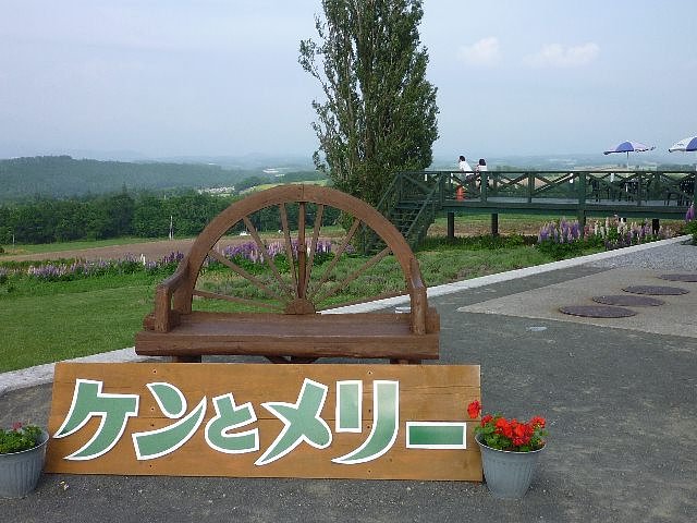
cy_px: 262
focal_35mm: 38
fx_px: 765
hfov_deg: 49.0
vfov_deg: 37.7
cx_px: 348
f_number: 3.5
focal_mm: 4.4
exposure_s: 1/500
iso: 80
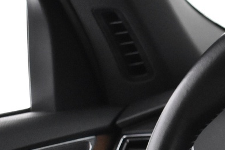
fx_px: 1050
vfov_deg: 8.0
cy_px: 224
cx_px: 358
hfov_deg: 11.6
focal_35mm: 168
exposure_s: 1/25
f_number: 4
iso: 3200
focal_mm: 27
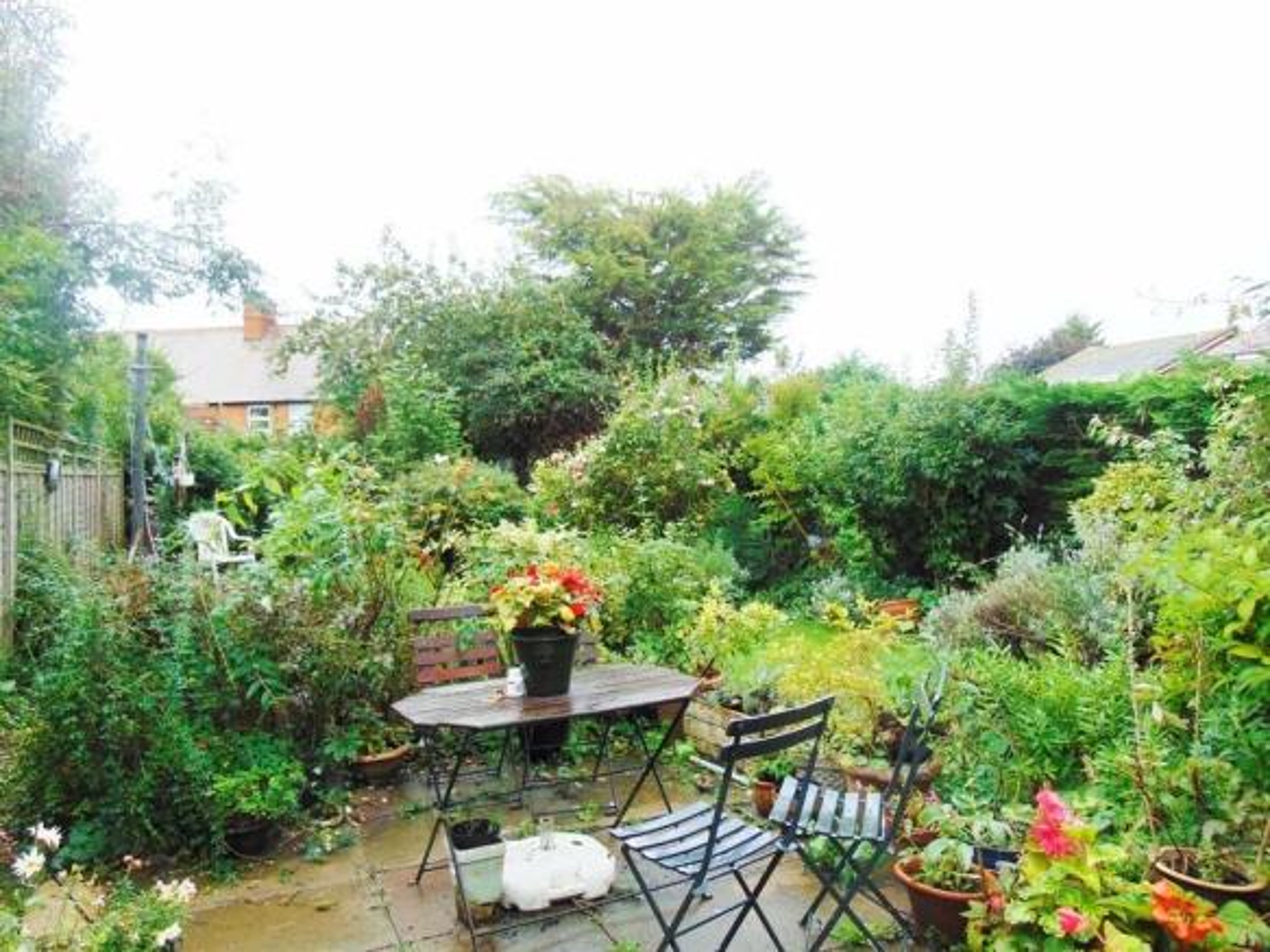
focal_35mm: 25
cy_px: 476
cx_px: 635
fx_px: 917
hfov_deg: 69.4
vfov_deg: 54.9
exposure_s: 1/125
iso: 80
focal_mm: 4.5
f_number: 3
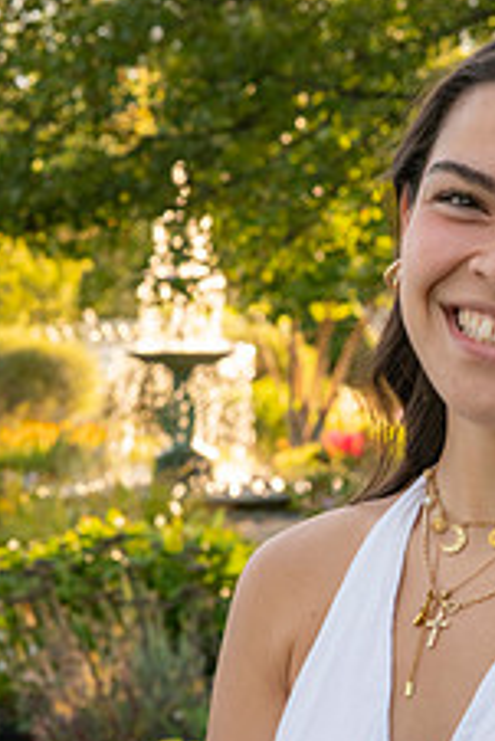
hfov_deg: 8.1
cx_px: 469
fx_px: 3480
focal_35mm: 169
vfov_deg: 12.1
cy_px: 580
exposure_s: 1/125
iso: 720
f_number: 13
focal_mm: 85
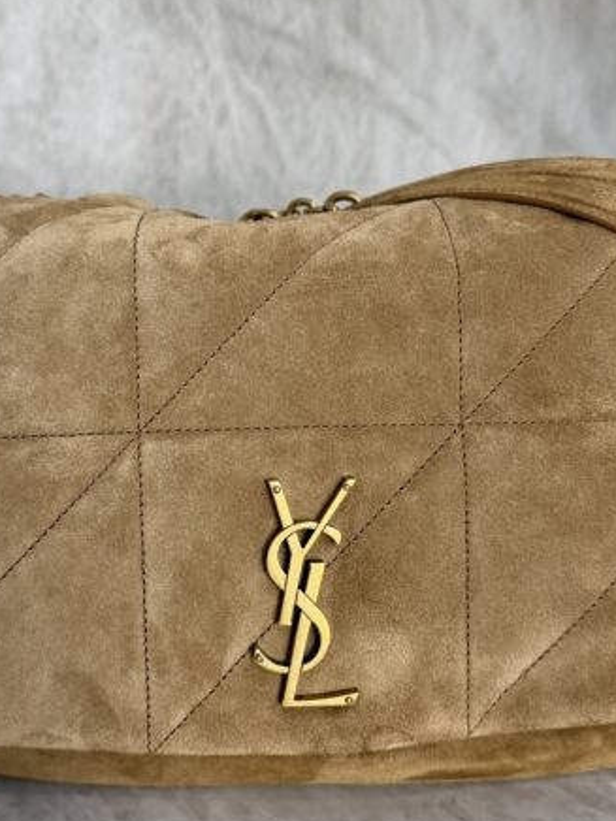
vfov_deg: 42.9
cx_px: 269
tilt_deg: -14.9
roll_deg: +0.1
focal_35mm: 44
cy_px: 441
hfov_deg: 32.8
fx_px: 1044
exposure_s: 1/120
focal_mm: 6.76
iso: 250
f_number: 1.78
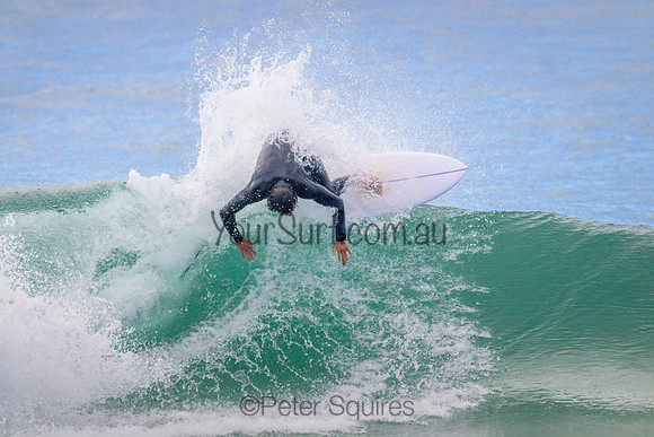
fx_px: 14536
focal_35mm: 800
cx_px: 327
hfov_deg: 2.6
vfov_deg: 1.7
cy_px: 218
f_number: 13
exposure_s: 1/2000
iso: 2800
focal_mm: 800
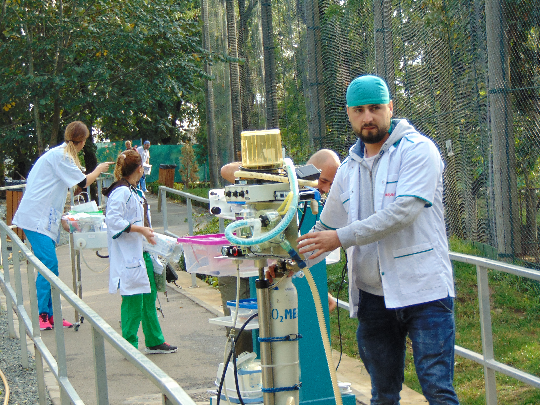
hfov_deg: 14.8
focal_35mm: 133
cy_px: 202
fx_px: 2075
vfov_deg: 11.1
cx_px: 270
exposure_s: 1/160
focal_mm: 23.9
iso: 80
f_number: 4
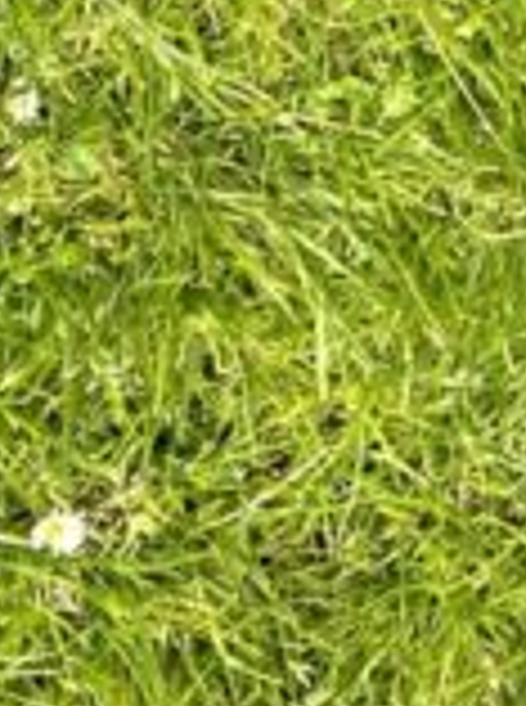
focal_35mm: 170
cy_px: -1147
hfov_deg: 8.6
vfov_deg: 9.8
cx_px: -72
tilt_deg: -75.1
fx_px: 3458
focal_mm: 5.7
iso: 50
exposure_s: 1/497
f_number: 1.5
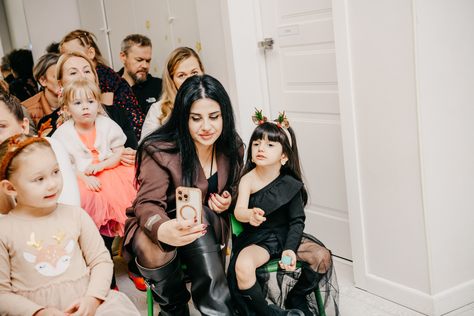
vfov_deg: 27.0
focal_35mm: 50
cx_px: 237
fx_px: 658
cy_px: 158
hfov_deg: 39.6
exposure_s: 1/160
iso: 250
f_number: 4
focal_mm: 50
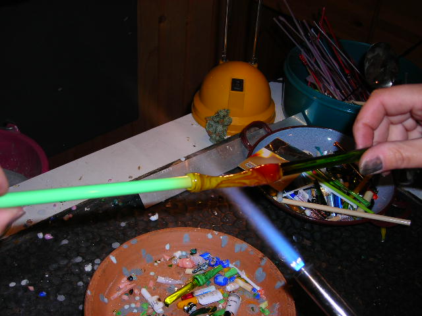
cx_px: 211
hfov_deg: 45.8
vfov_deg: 35.1
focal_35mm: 41
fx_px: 500
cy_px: 158
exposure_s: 1/60.1
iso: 50
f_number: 3.3
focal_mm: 6.8
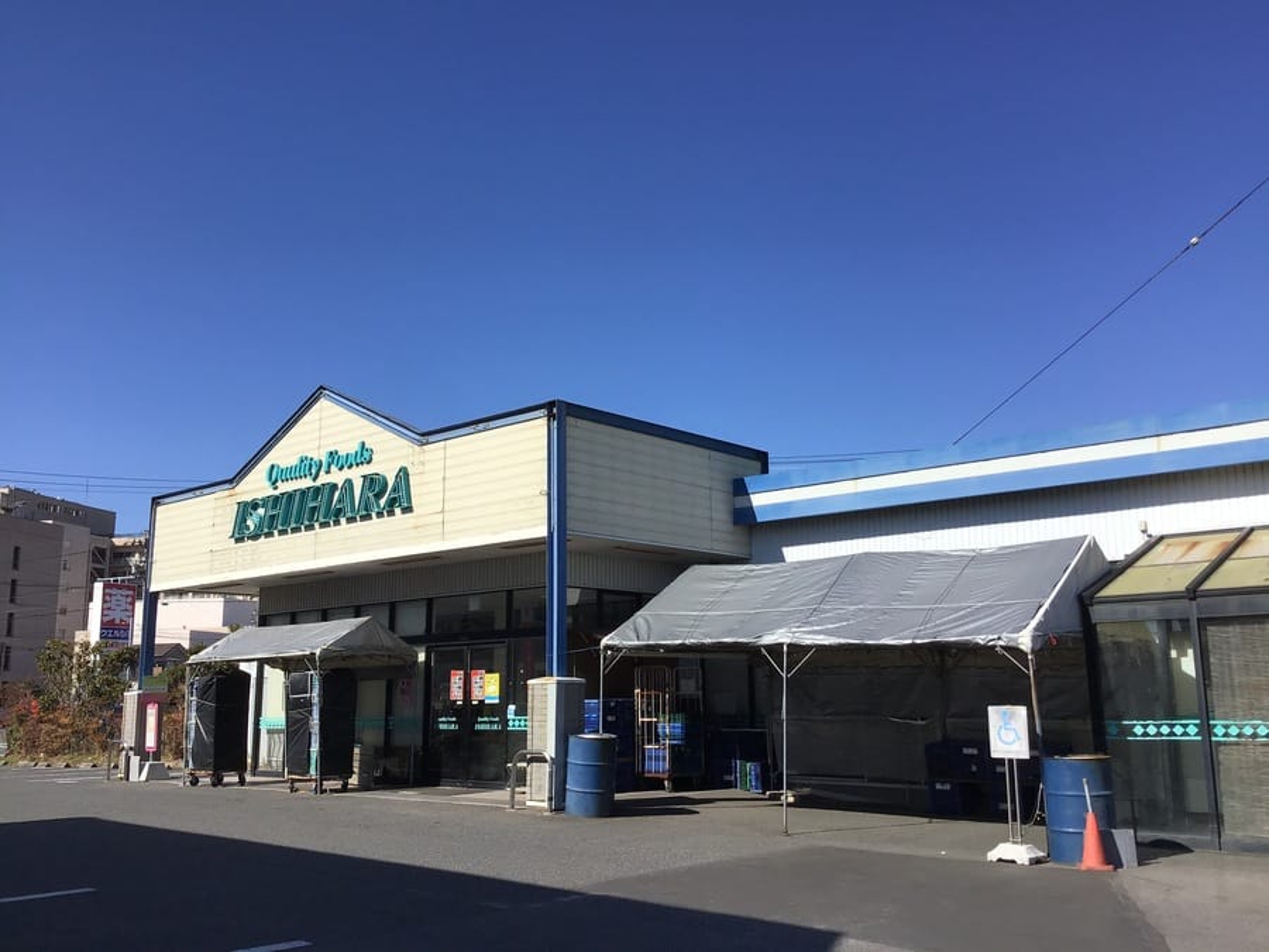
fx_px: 1136
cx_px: 634
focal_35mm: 31
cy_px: 476
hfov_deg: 58.4
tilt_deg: +11.6
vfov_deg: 45.4
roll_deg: -0.2
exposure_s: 1/1852
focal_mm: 3.3
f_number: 2.4
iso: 25
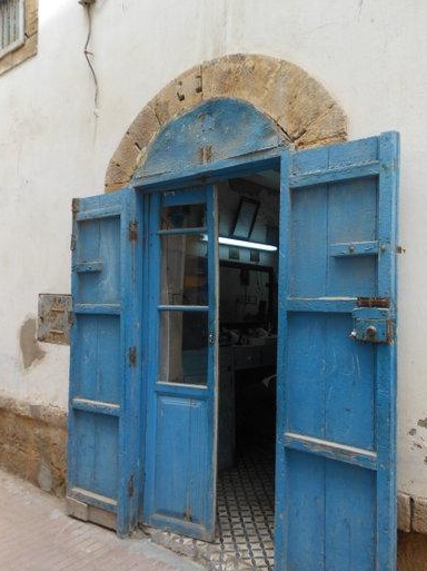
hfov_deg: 53.0
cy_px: 287
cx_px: 210
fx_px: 428
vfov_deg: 67.3
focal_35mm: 26
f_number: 3.2
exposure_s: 1/640
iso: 200
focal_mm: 4.5
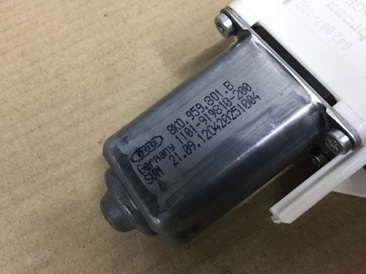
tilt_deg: -67.1
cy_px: 137
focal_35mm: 29
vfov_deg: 48.2
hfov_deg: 61.7
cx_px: 183
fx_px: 307
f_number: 2.2
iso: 64
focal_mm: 4.15
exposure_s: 1/33
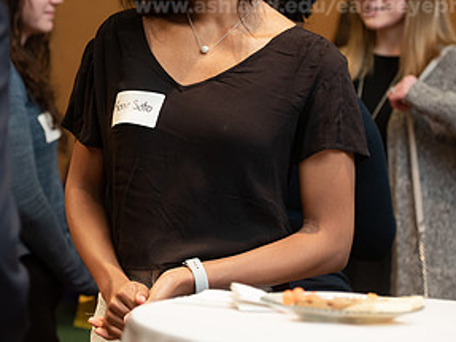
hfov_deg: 11.2
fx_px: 2304
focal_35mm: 175
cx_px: 62
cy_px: 39
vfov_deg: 8.5
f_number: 3.5
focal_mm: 90
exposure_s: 1/200
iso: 1600
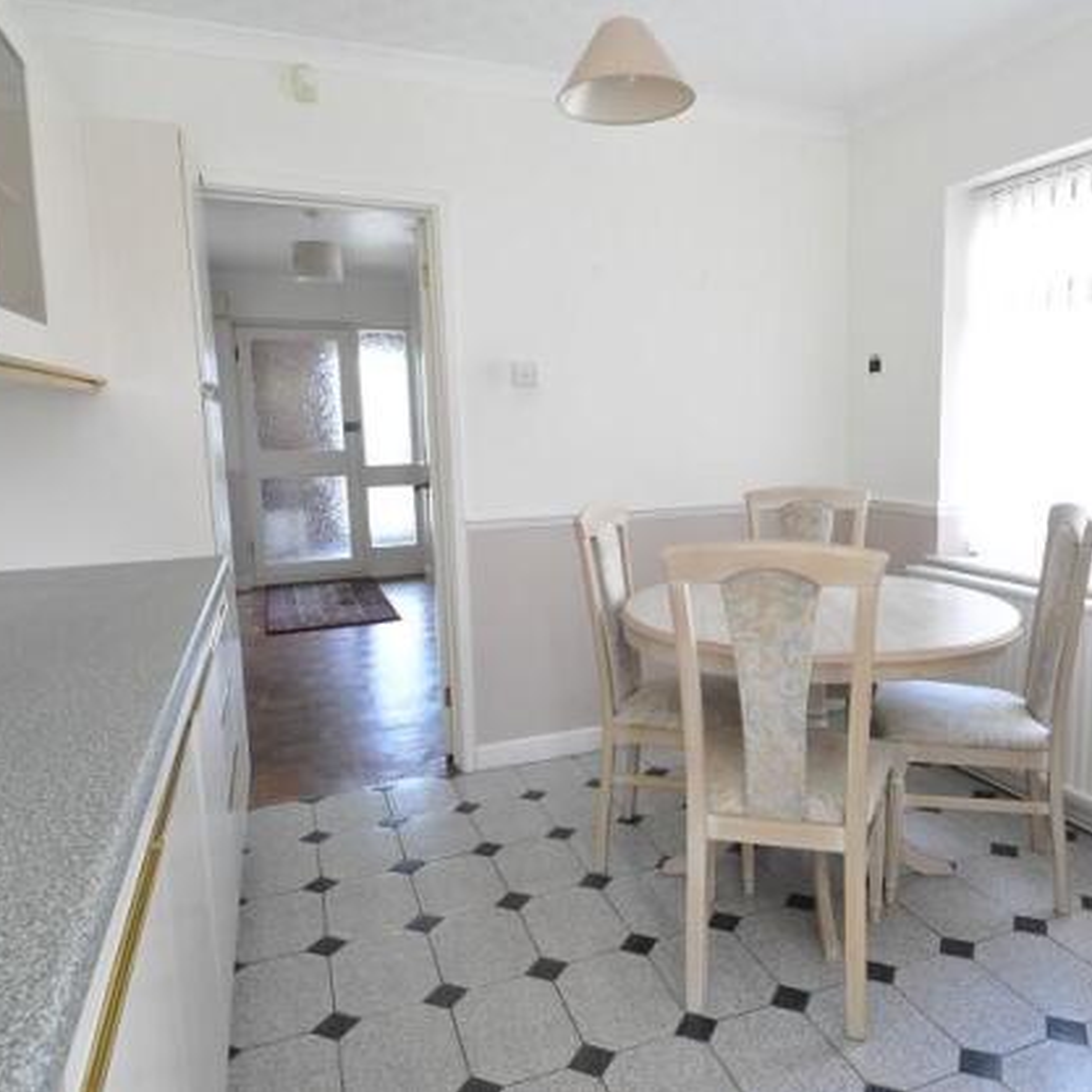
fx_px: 857
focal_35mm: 24
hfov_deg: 64.4
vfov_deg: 65.0
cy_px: 525
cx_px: 655
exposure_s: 1/40
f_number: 10
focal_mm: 12
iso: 1600
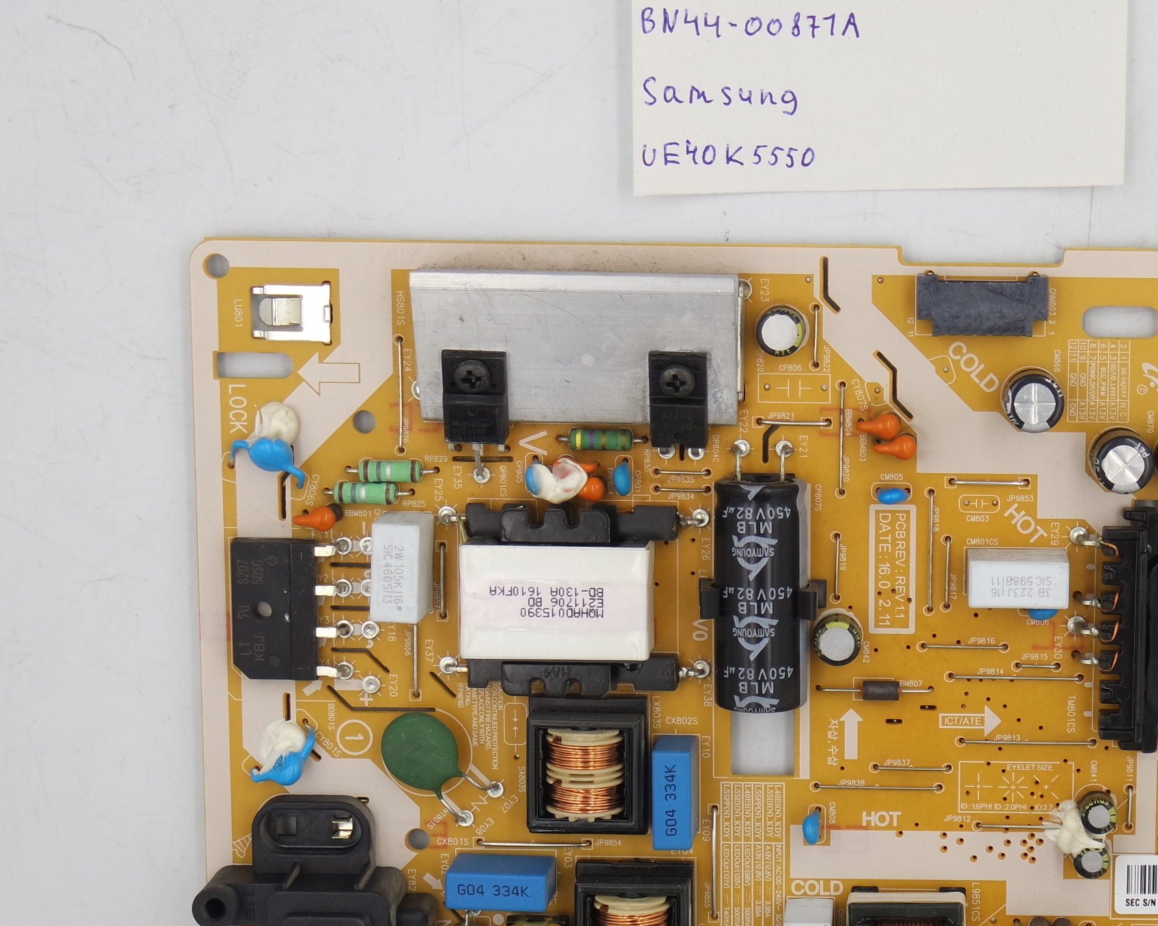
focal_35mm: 79
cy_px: 539
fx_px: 2708
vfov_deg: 19.4
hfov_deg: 23.7
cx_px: 946
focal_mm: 18
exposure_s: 1/125
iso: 160
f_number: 4.5
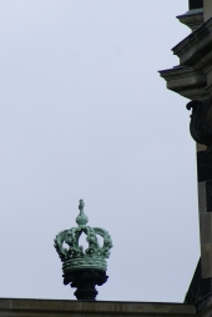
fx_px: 7470
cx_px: 43
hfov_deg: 1.6
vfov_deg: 2.4
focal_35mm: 848
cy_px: 227
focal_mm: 300
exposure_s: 1/125
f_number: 9
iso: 100
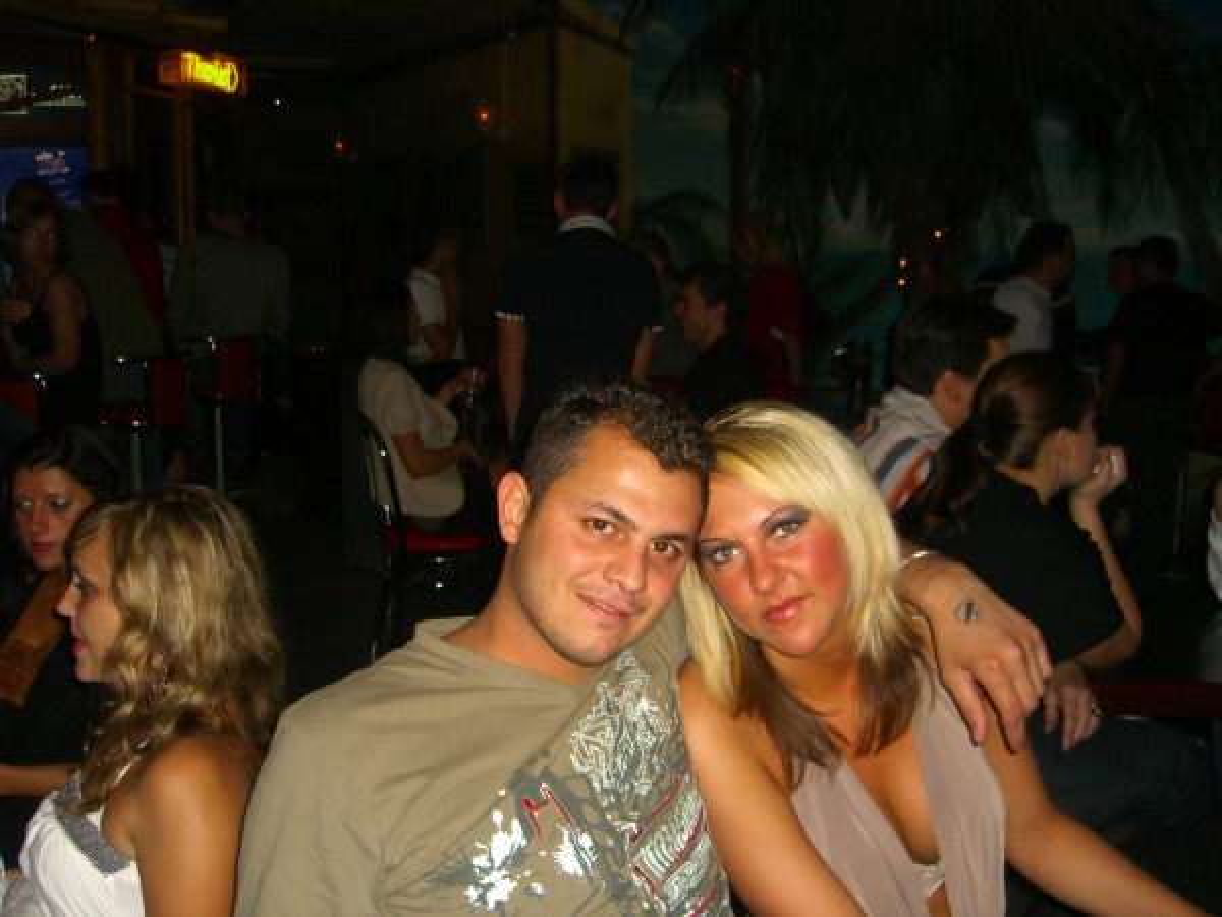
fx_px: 1341
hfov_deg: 49.0
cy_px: 458
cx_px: 611
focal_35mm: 38
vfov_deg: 37.7
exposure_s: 1/60
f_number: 2.8
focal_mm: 7.9
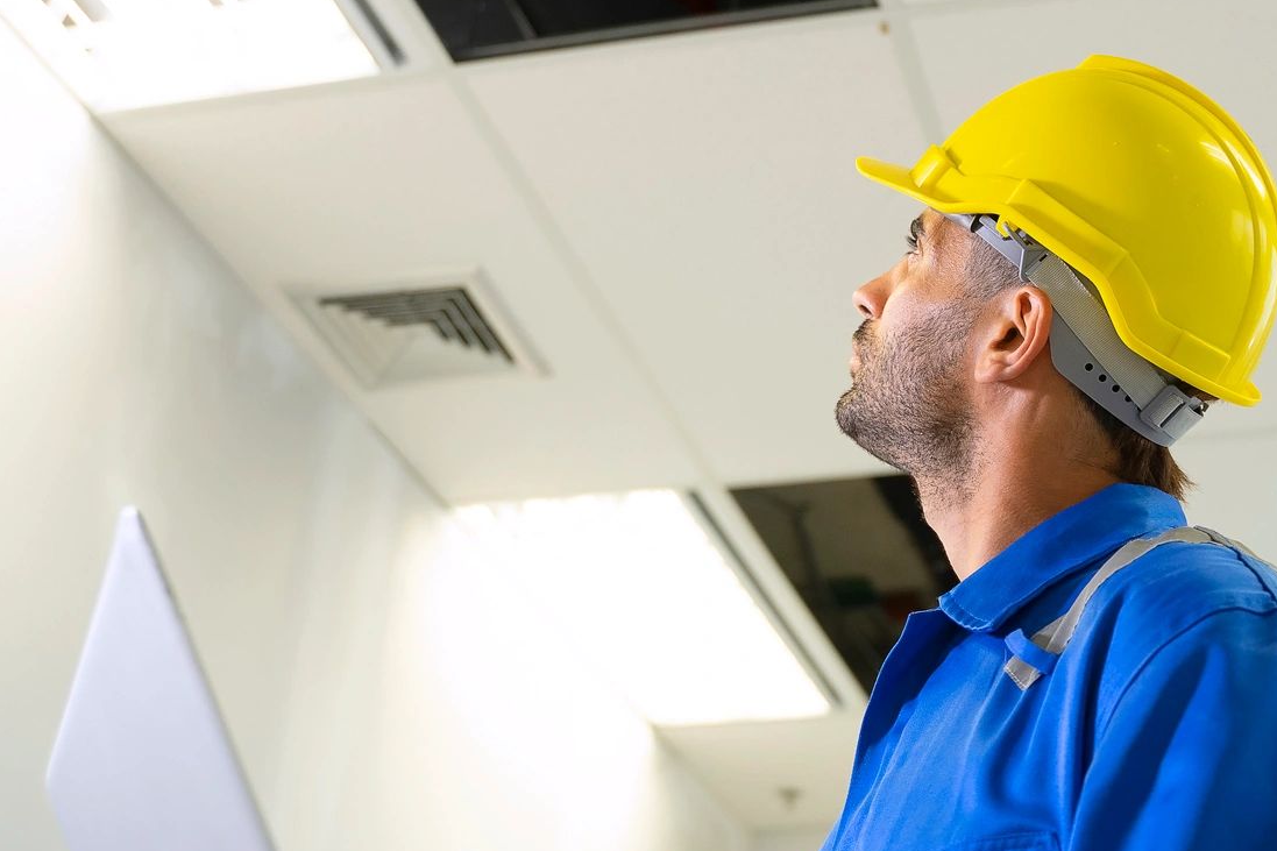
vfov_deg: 23.4
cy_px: 387
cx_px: 969
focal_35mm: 58
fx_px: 2057
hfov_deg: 33.7
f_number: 2.8
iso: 400
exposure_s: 1/160
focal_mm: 30
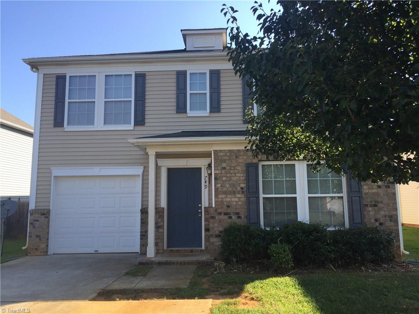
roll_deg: -0.1
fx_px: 351
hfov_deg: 61.7
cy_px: 157
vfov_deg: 48.2
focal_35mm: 29
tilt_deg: +5.5
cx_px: 210
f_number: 2.2
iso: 32
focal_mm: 4.15
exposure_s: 1/648
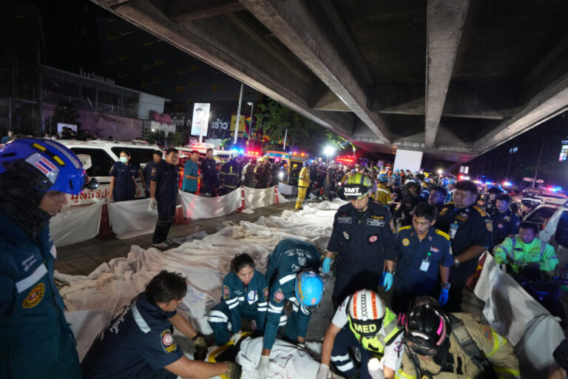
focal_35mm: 16
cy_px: 190
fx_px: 252
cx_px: 284
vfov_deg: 73.7
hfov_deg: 96.7
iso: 2000
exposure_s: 1/160
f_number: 4.5
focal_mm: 16
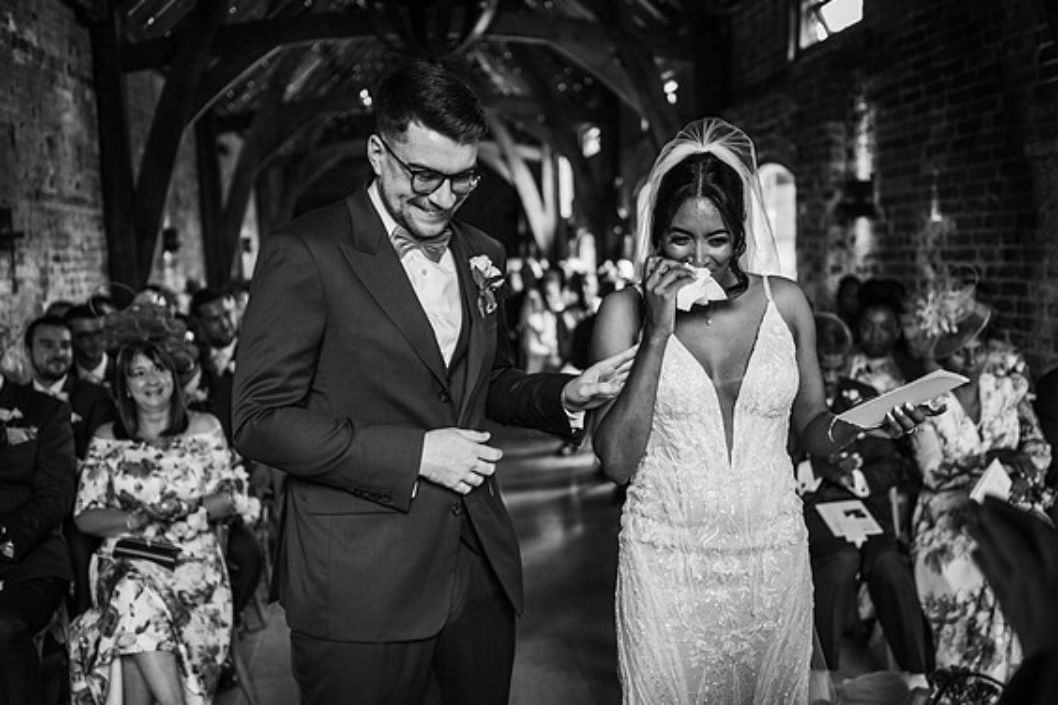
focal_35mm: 36
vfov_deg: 36.9
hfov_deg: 53.1
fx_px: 1058
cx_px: 529
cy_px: 354
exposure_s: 1/200
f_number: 2
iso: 400
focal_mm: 35
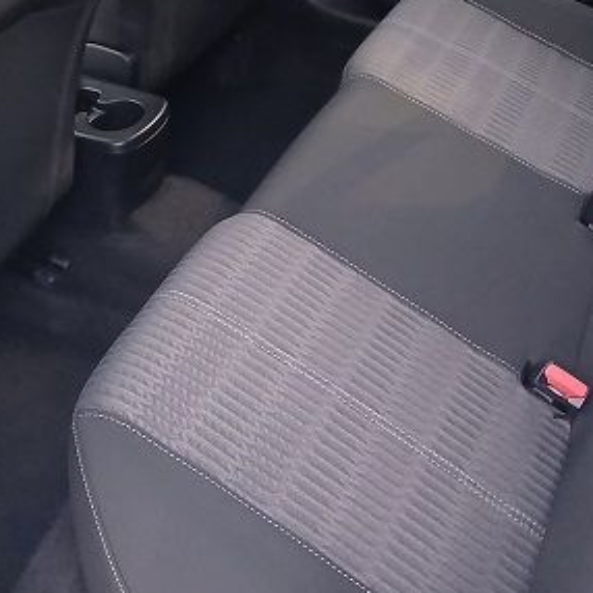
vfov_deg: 33.4
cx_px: 247
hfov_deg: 33.9
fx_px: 969
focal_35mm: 50
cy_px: 160
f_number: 1.8
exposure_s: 1/12.5
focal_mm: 3.98
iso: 1600
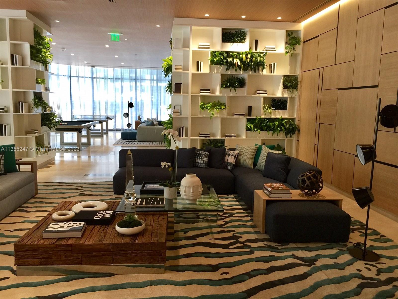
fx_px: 333
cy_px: 150
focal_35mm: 29
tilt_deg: -7.5
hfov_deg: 61.7
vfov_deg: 48.2
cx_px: 199
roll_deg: -2.7
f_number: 2.2
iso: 32
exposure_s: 1/15
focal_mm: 4.15
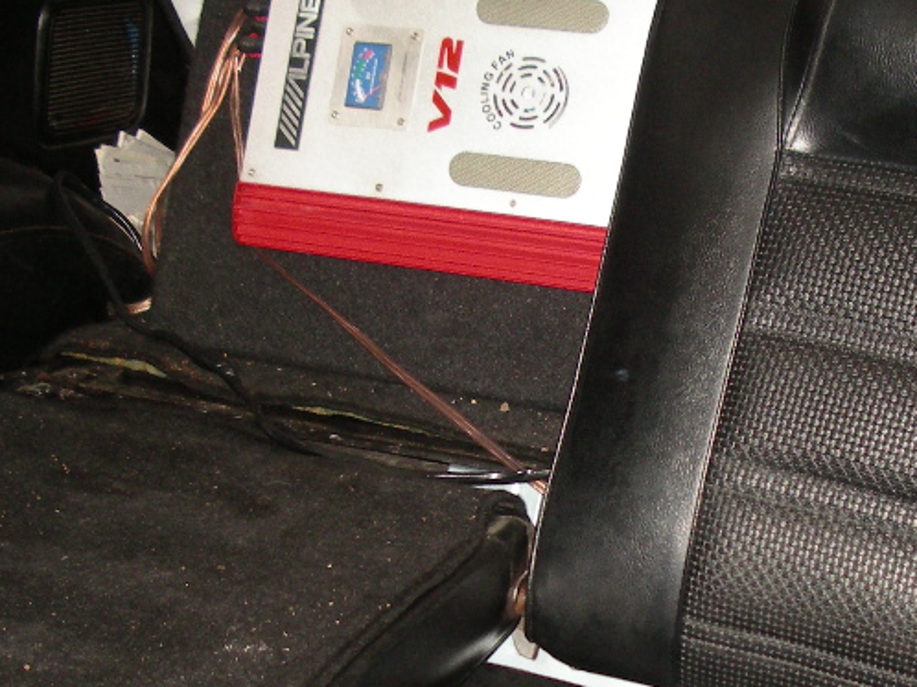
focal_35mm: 72
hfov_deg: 26.9
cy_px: 586
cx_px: 624
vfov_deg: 20.1
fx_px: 1906
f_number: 2.6
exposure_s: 1/40
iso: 160
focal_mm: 5.8
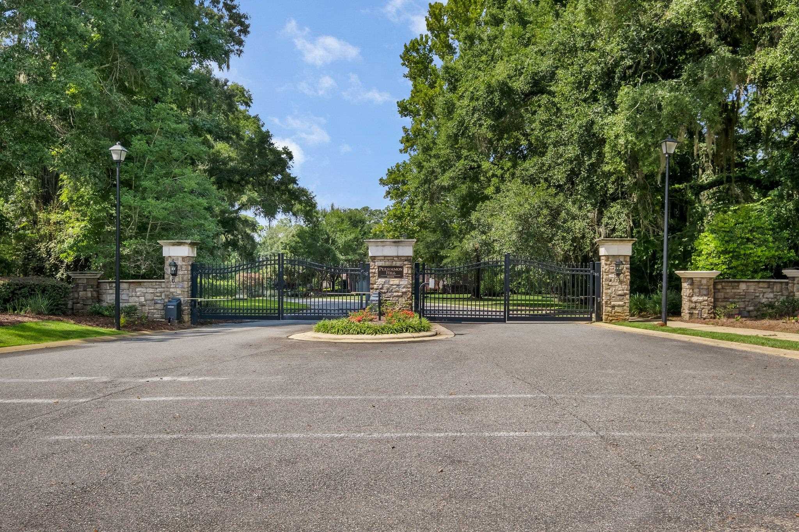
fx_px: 732
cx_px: 400
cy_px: 266
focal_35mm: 33
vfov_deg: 40.0
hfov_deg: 57.2
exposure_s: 1/1000
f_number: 8
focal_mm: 21.9
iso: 320
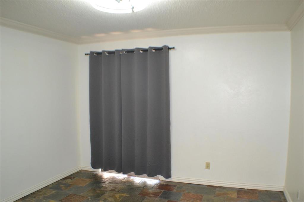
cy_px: 101
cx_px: 152
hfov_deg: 53.1
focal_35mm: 36
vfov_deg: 36.8
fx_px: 304
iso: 1600
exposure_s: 1/60
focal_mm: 24
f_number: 4
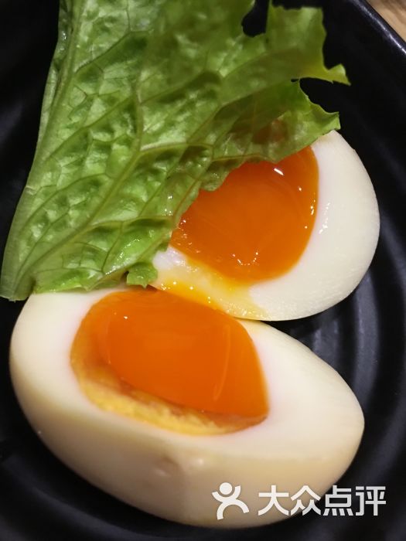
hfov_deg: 48.2
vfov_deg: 61.7
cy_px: 270
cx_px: 203
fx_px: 454
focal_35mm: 29
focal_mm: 4.15
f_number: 2.2
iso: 80
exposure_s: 1/10
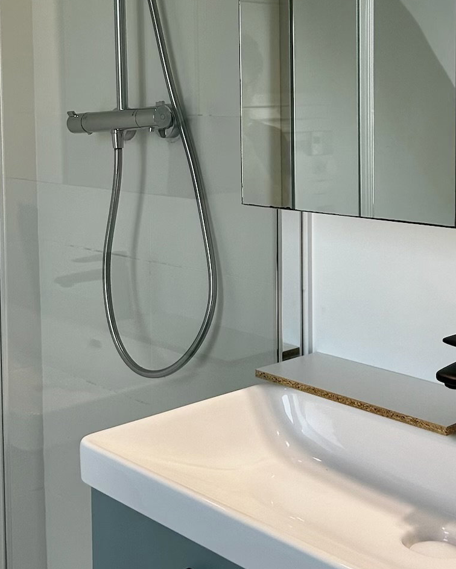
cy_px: 175
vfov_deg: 33.7
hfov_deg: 27.6
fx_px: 928
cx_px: 264
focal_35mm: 55
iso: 100
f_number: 1.5
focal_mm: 5.7
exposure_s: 1/100
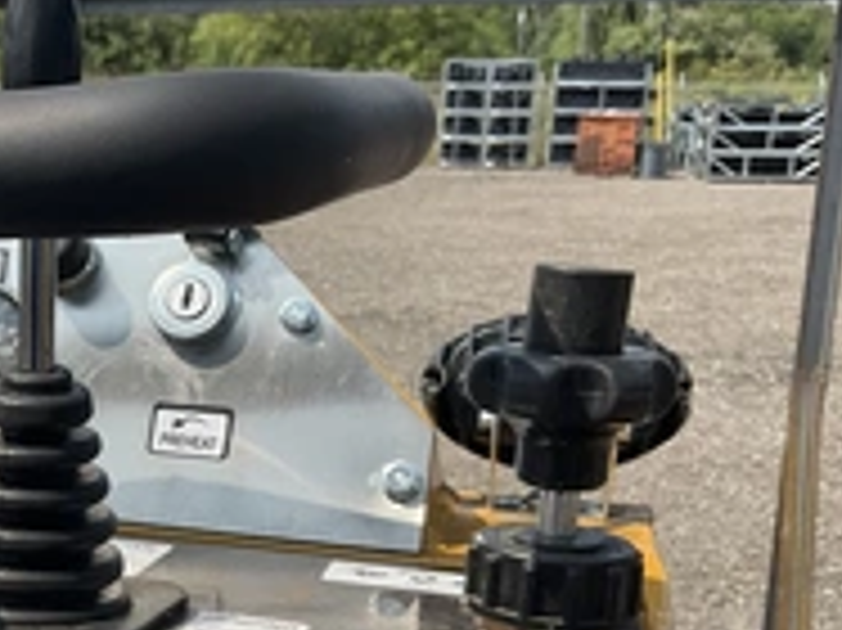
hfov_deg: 28.7
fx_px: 1507
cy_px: 482
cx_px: -50
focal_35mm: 62
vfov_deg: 23.4
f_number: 1.8
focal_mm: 3
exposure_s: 1/1451
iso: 25
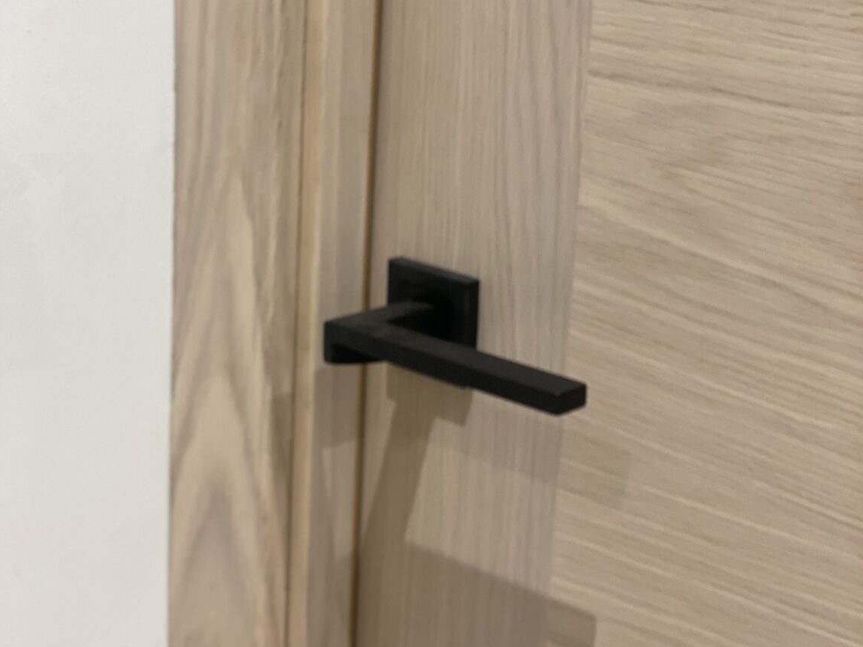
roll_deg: -3.1
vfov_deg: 21.0
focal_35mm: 70
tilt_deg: -14.8
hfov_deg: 27.8
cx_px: 428
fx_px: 1745
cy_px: 243
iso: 160
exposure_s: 1/33
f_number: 2
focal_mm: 6
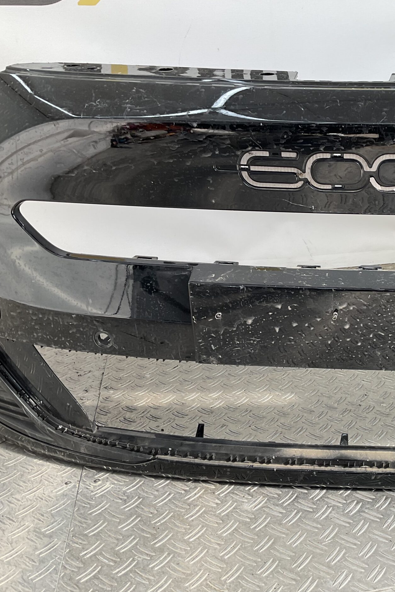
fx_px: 674
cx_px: 363
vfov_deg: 47.4
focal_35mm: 41
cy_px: 291
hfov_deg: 31.0
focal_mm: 3
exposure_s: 1/153
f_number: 1.8
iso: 16
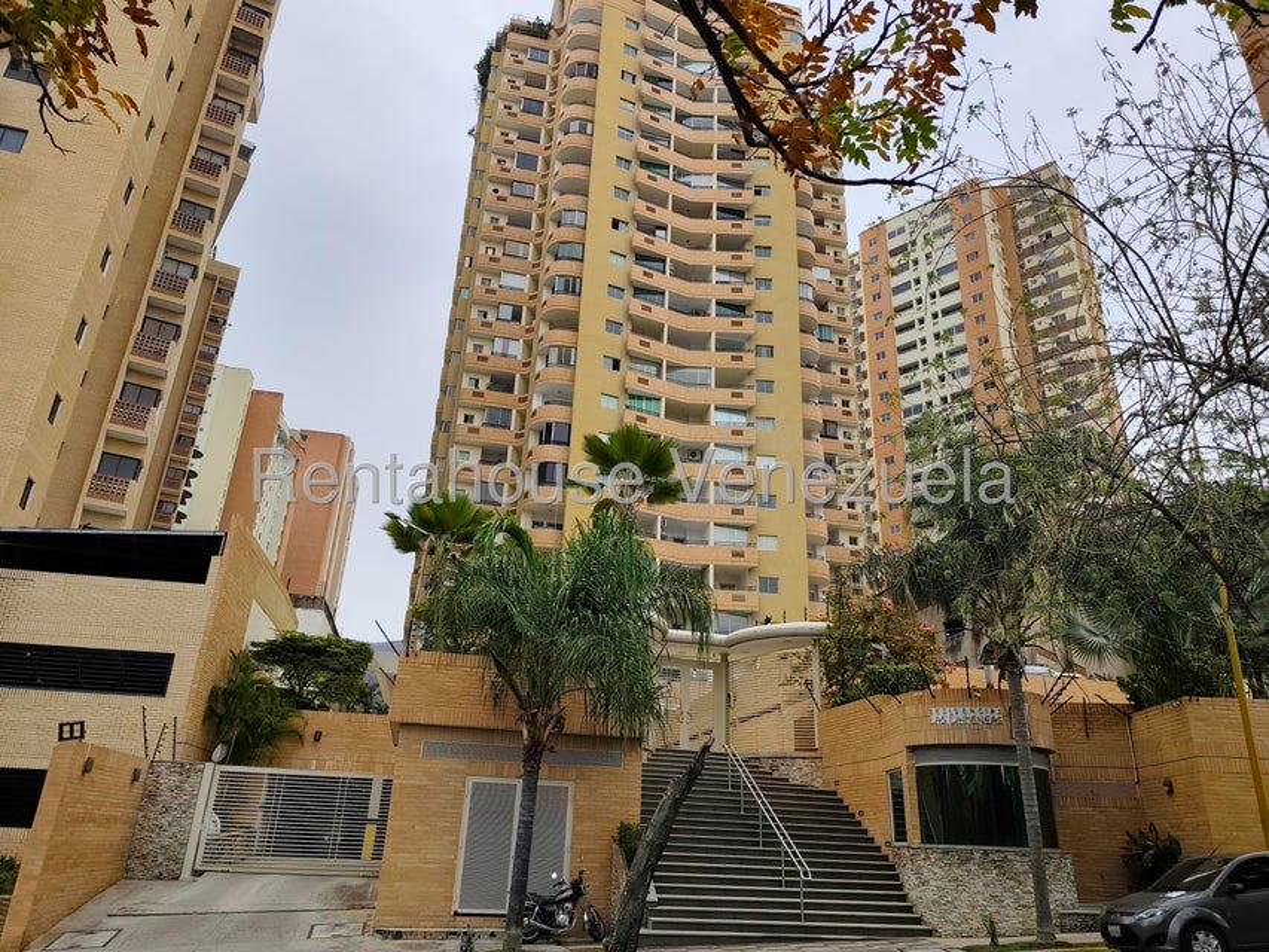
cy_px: 476
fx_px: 843
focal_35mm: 23
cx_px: 634
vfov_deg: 58.9
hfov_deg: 73.9
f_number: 1.65
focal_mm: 6.19
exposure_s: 1/1748
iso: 50
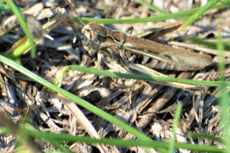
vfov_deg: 2.3
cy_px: 66
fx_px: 3876
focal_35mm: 607
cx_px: 124
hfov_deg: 3.4
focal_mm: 300
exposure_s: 1/160
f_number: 8
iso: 100
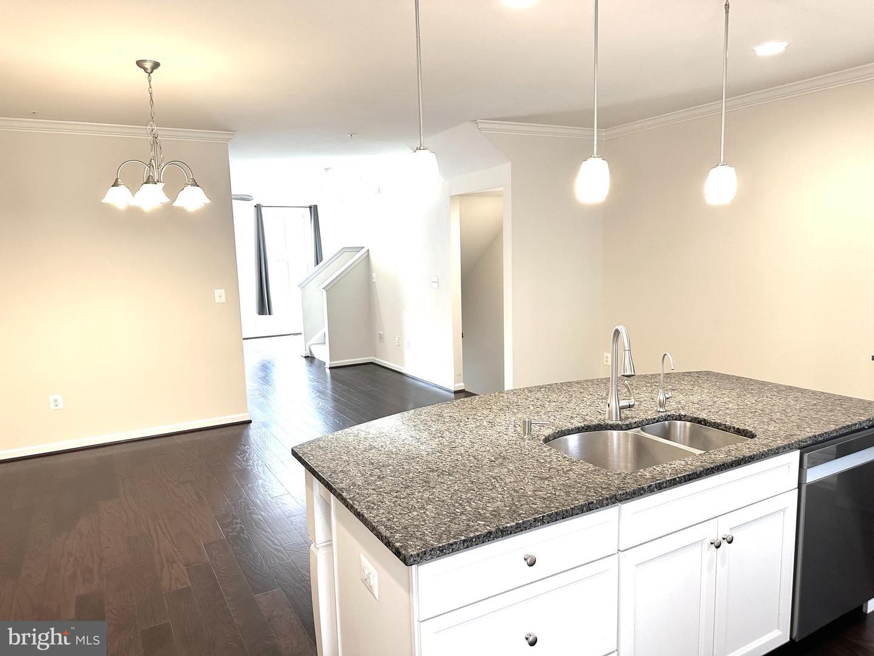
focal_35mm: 24
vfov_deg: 56.8
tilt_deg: -7.7
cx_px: 437
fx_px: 606
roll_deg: +1.3
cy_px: 328
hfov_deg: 71.6
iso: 160
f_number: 1.78
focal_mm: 6.86
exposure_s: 1/120
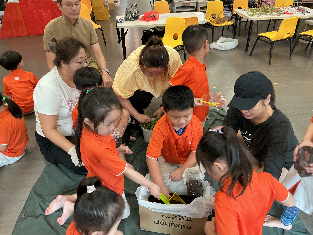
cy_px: 118
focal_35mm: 29
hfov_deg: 61.7
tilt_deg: -33.6
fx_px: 262
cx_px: 156
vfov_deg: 48.2
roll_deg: -0.2
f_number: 1.8
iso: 125
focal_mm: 3
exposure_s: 1/50
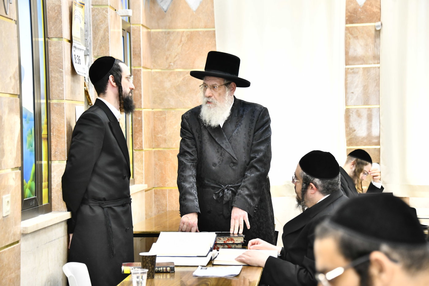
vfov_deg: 14.9
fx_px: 1096
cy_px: 143
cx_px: 214
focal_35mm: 92
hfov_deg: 22.1
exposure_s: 1/125
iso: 2000
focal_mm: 92
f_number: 5.3
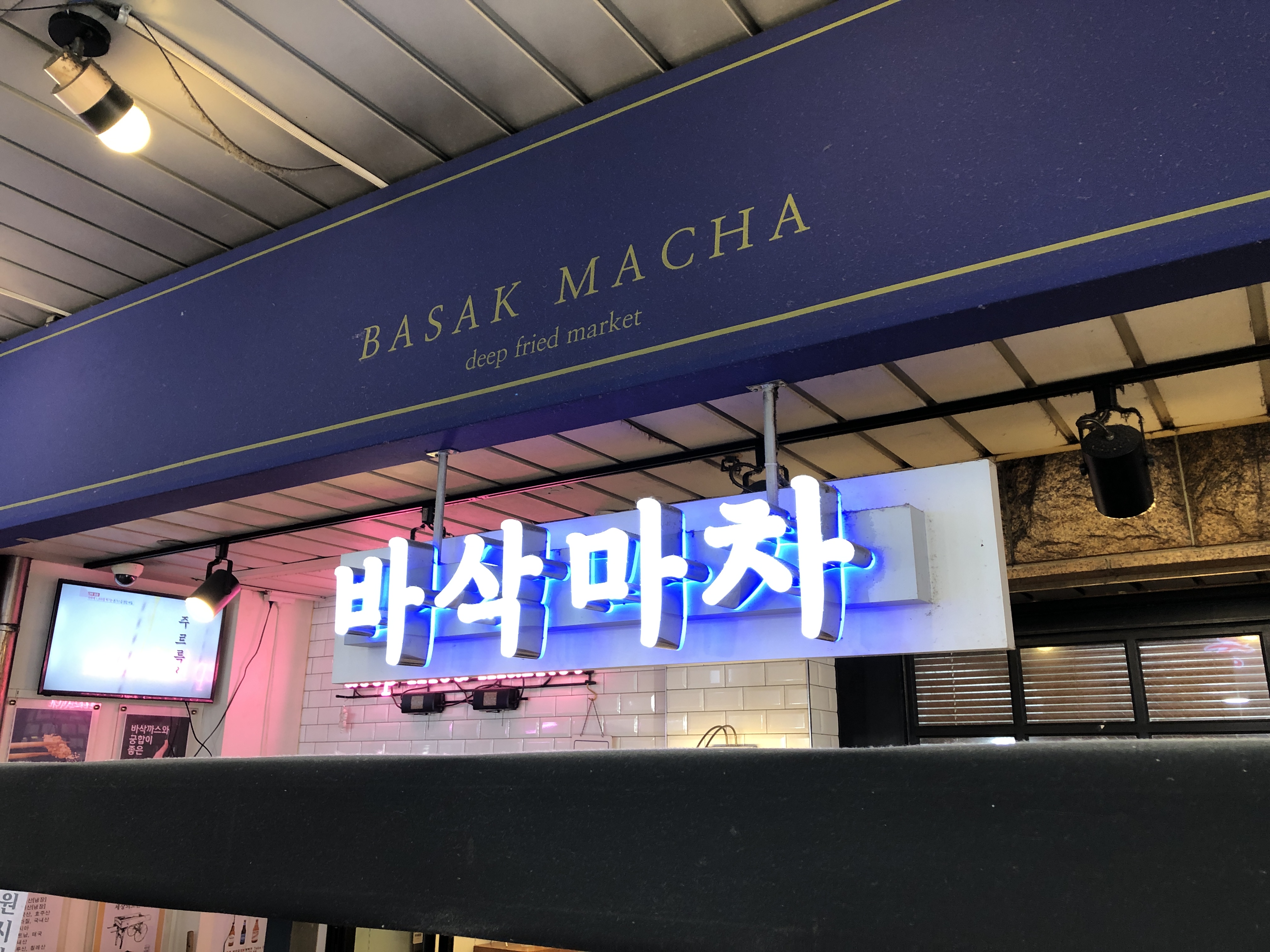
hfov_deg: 63.4
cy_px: 476
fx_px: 1027
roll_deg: -0.3
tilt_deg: +16.9
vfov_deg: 49.7
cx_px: 635
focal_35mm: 28
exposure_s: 1/24
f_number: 1.8
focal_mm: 3.99
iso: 40
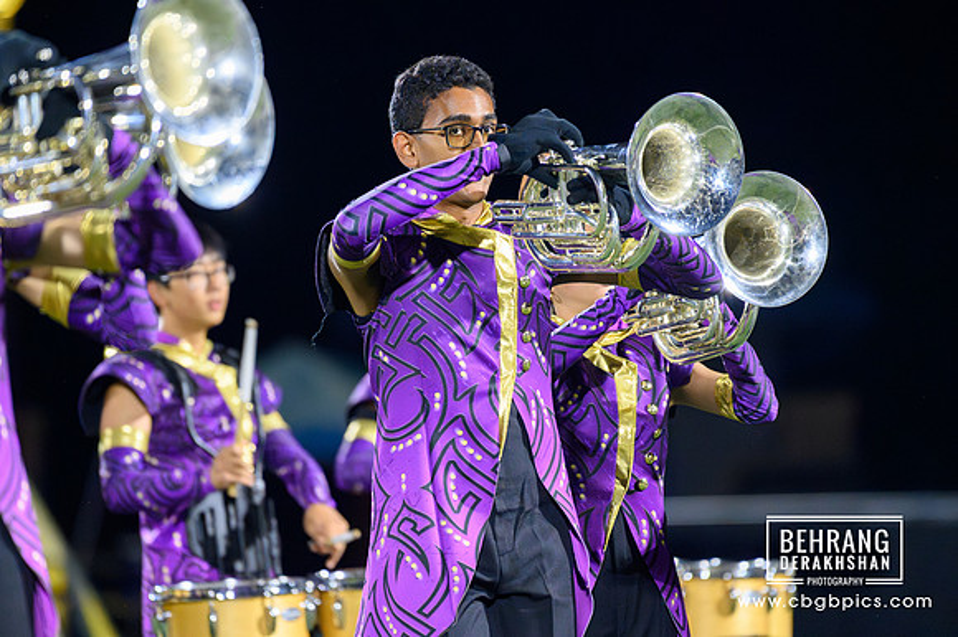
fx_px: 13297
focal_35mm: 500
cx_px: 479
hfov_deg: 4.1
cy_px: 318
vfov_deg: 2.7
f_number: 5.6
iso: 12800
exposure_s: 1/500
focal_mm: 500
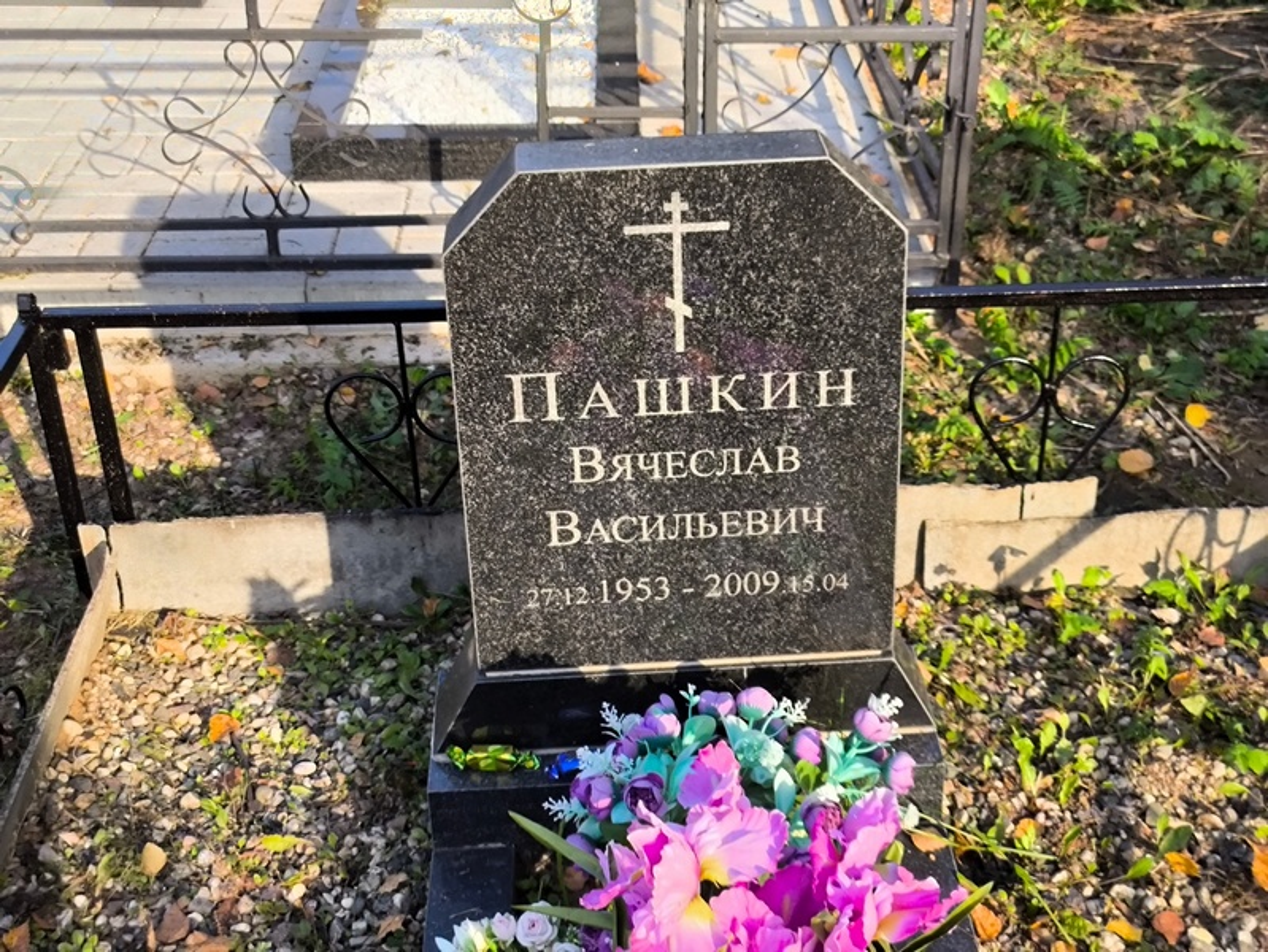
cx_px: 634
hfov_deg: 38.2
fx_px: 1832
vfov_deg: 29.1
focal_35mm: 50
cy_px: 476
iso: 50
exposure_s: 1/488
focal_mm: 4.71
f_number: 1.7
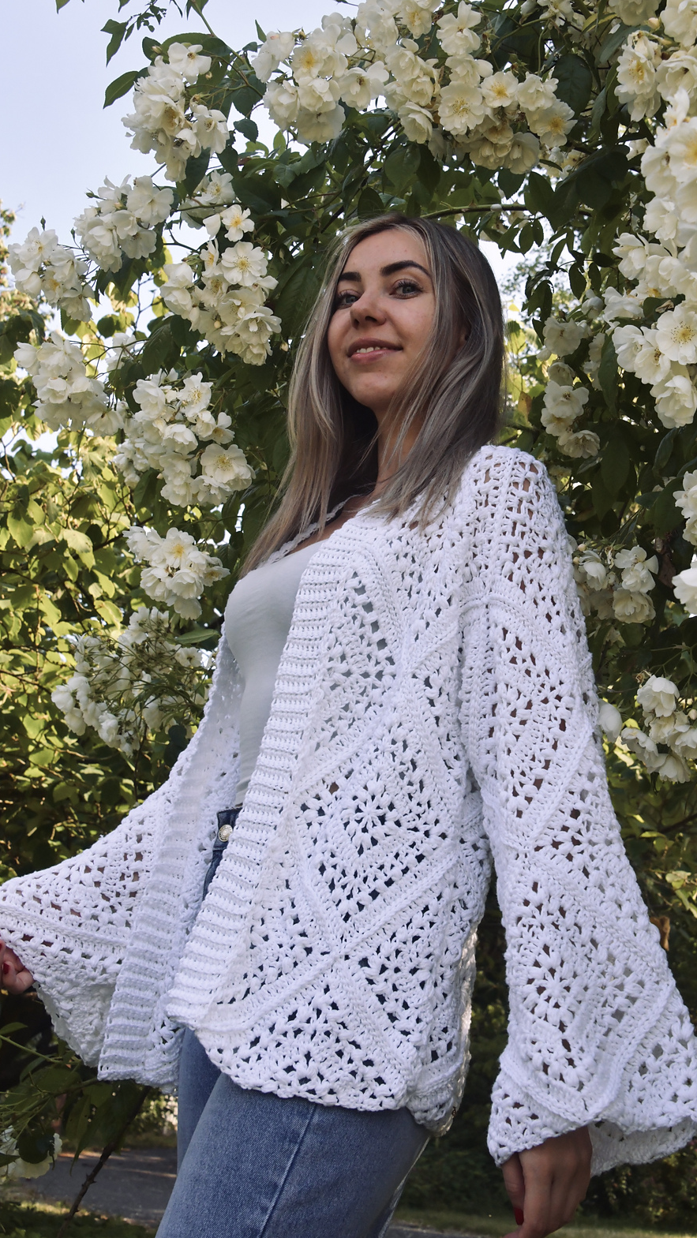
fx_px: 1544
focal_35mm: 47
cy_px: 630
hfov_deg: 25.4
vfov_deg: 43.7
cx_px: 355
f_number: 13
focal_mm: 44
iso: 800
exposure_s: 1/640
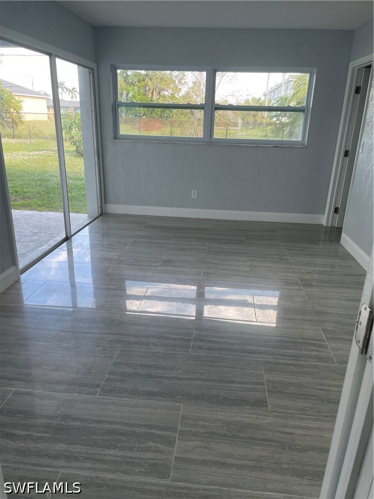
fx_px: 375
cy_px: 250
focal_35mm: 26
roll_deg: -1.4
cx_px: 187
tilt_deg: -19.1
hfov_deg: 53.1
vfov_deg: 67.3
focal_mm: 4.2
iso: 50
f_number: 1.6
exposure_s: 1/121
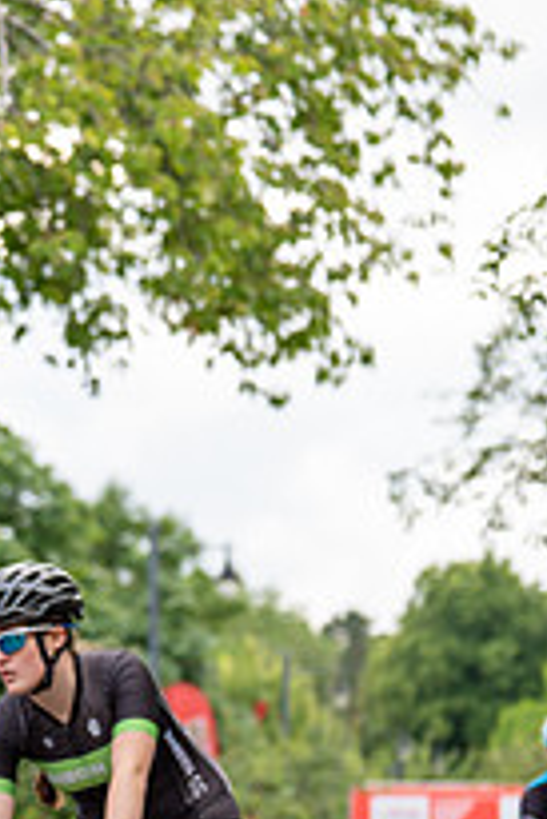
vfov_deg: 10.4
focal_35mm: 198
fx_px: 4505
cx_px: -527
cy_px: 597
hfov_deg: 6.7
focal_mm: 70
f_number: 2.8
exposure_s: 1/500
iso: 500
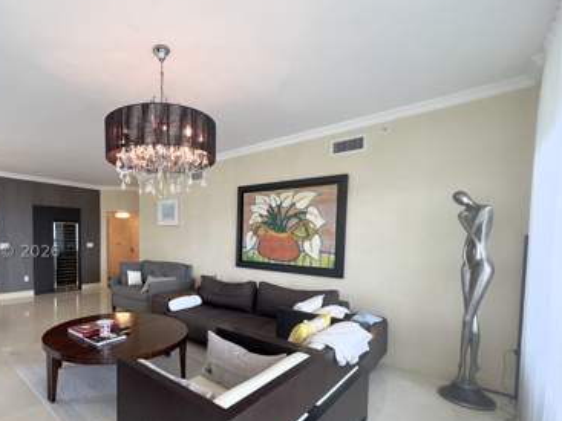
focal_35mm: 17
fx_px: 276
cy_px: 251
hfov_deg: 88.7
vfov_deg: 73.9
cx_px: 201
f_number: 1.8
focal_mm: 1.57
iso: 200
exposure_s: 1/120
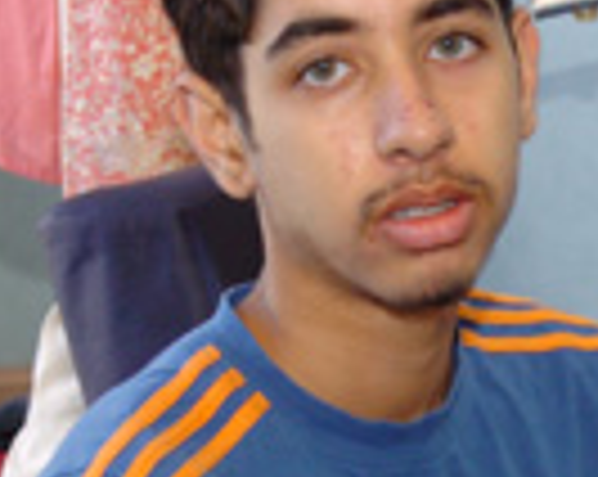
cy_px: 632
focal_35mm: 203
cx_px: 728
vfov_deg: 7.5
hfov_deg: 9.4
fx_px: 3588
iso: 400
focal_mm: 32
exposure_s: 1/40
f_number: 3.5
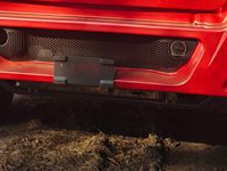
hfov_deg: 20.4
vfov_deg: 14.1
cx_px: 86
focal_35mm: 96
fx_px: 630
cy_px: -112
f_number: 1.8
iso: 64
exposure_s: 1/2343
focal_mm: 5.59
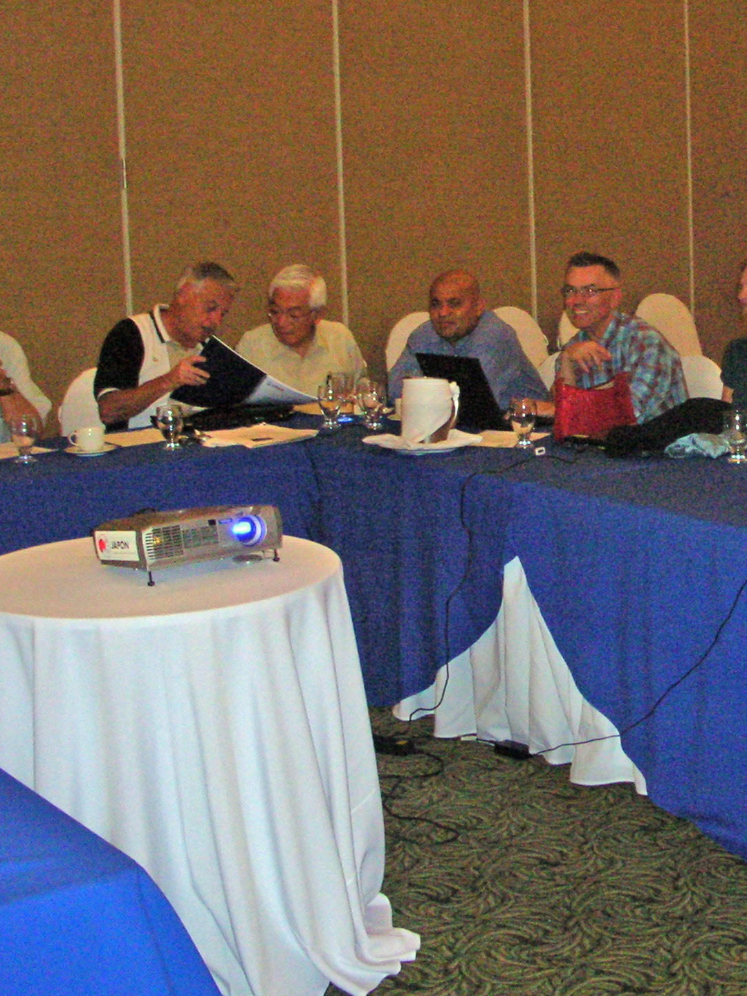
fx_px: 1813
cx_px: 508
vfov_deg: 30.5
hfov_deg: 23.2
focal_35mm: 63
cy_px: 336
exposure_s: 1/60.1
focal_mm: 5.8
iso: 200
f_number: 3
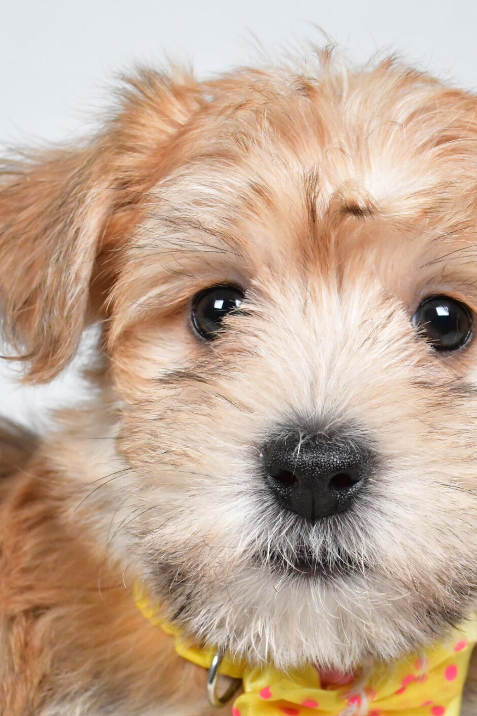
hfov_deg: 17.9
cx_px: 307
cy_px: 558
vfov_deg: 26.2
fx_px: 1511
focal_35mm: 76
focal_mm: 28
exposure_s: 1/1000
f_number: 10
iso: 5000
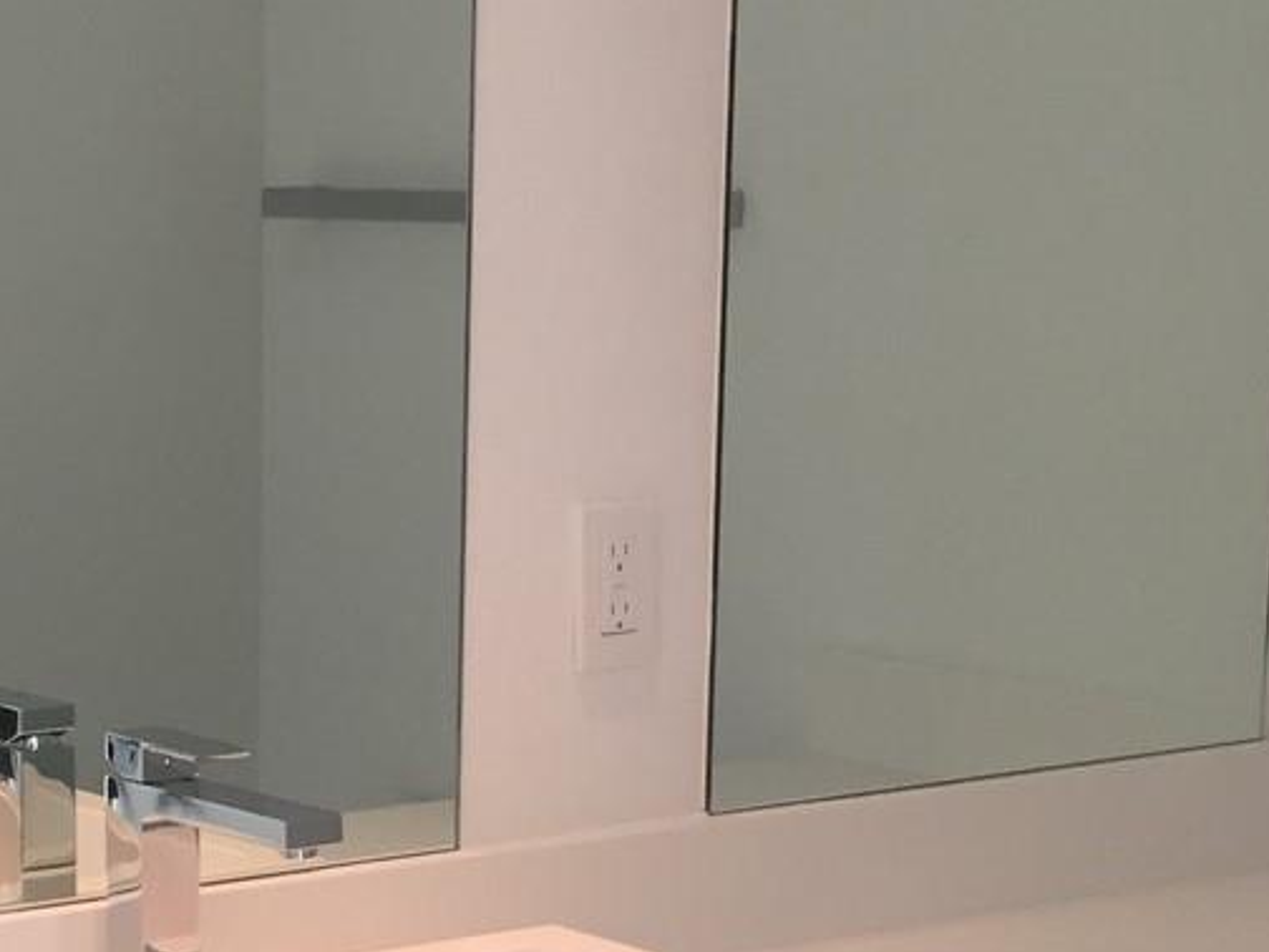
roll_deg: -0.5
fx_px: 3373
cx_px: 159
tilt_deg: -7.9
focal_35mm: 92
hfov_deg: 20.9
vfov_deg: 16.0
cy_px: 735
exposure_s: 1/40
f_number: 2.2
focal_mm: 4.15
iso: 32
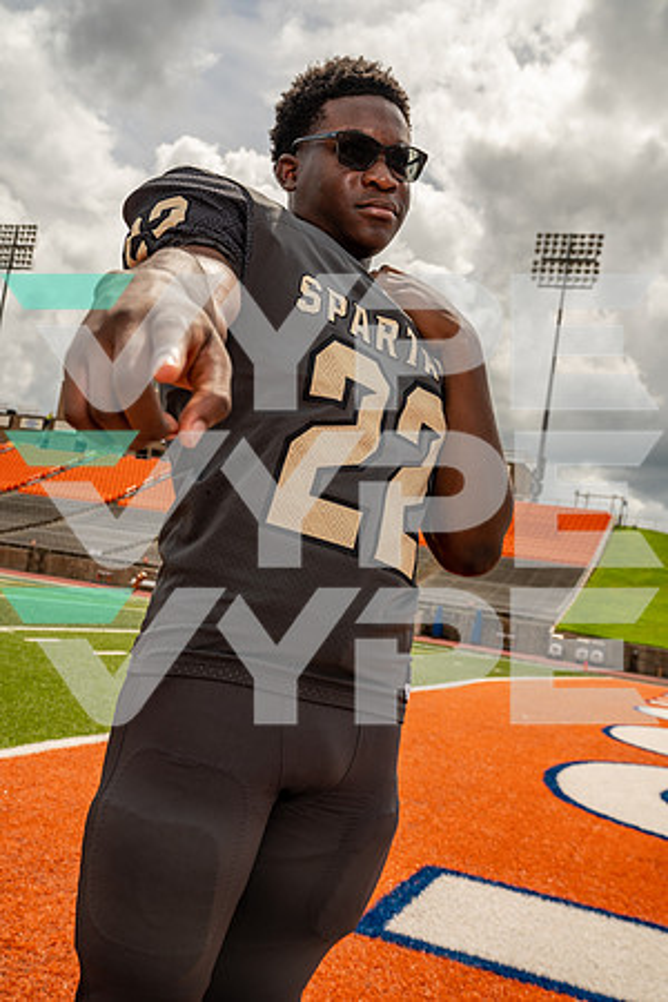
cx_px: 334
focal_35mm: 36
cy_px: 501
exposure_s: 1/320
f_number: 8
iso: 100
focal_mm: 36
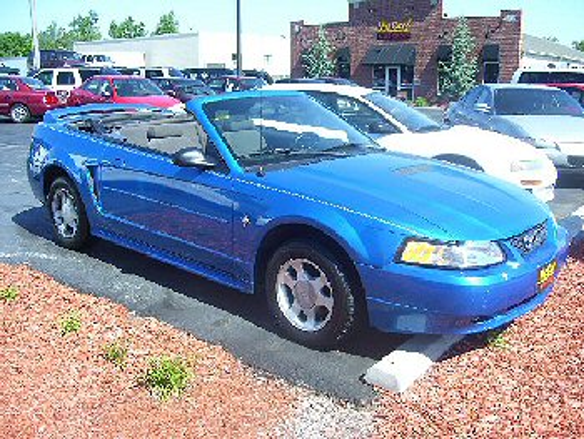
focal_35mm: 37
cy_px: 220
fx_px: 625
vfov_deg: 38.7
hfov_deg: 50.1
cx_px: 292
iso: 80
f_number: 2.7
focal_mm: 6
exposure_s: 1/750
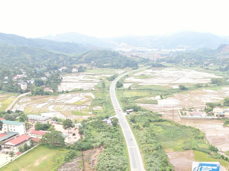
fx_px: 291
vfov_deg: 32.3
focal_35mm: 44
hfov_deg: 42.8
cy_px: 125
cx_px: 133
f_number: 3
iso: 100
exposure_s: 1/200
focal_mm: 5
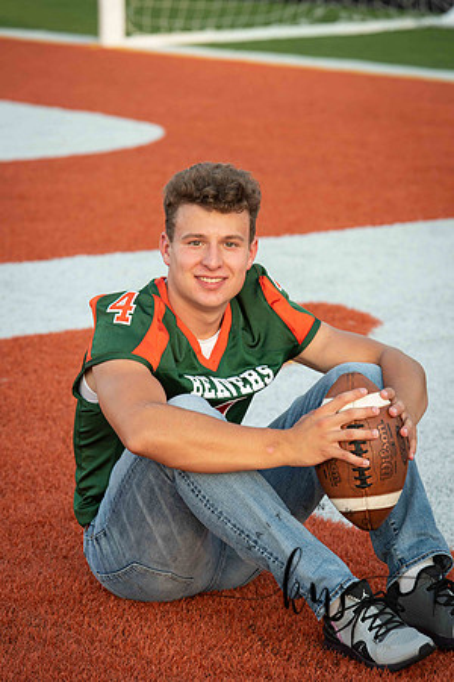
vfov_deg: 12.1
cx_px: 227
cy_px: 341
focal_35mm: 170
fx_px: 3216
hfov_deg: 8.1
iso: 400
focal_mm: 170
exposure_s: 1/200
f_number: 7.1
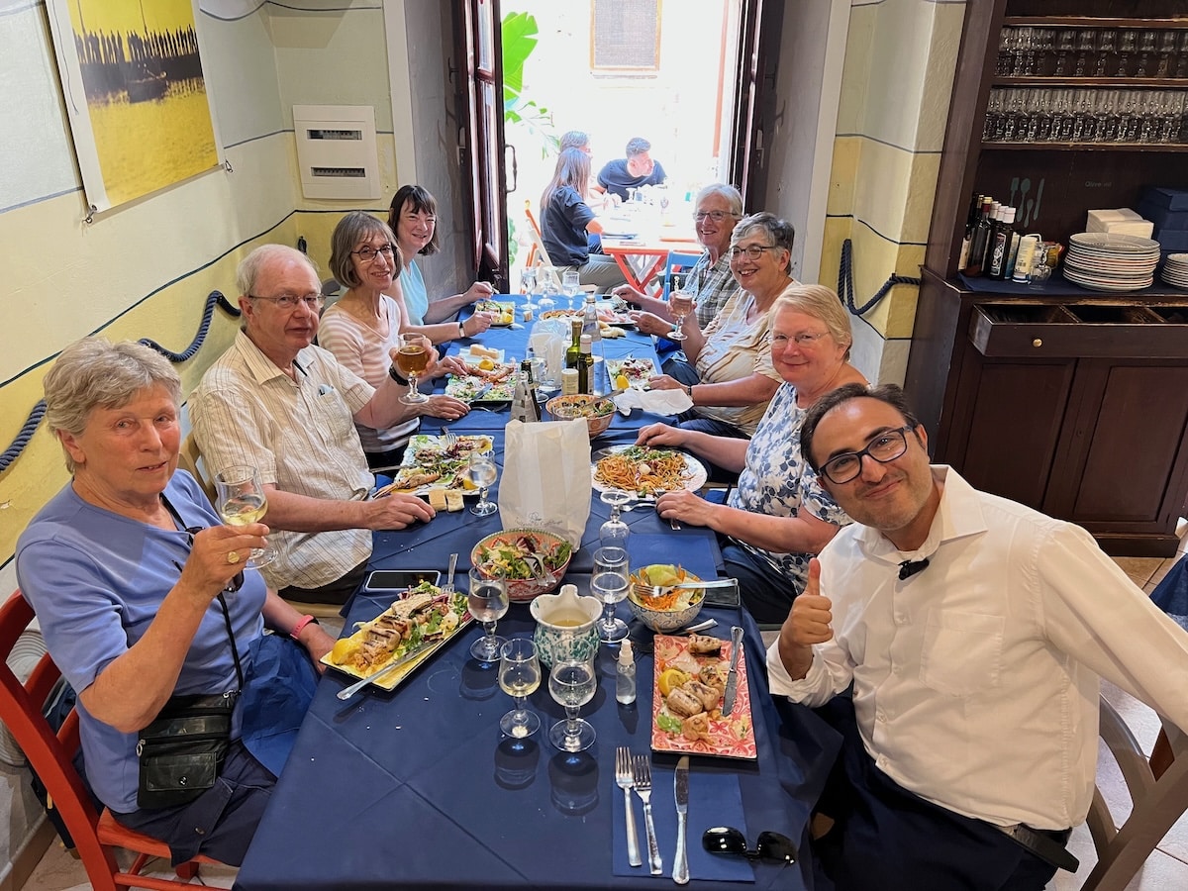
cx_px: 594
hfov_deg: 67.3
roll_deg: -0.7
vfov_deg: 53.1
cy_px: 446
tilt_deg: -24.7
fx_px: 892
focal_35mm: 26
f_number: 1.5
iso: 250
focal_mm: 5.7
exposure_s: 1/50
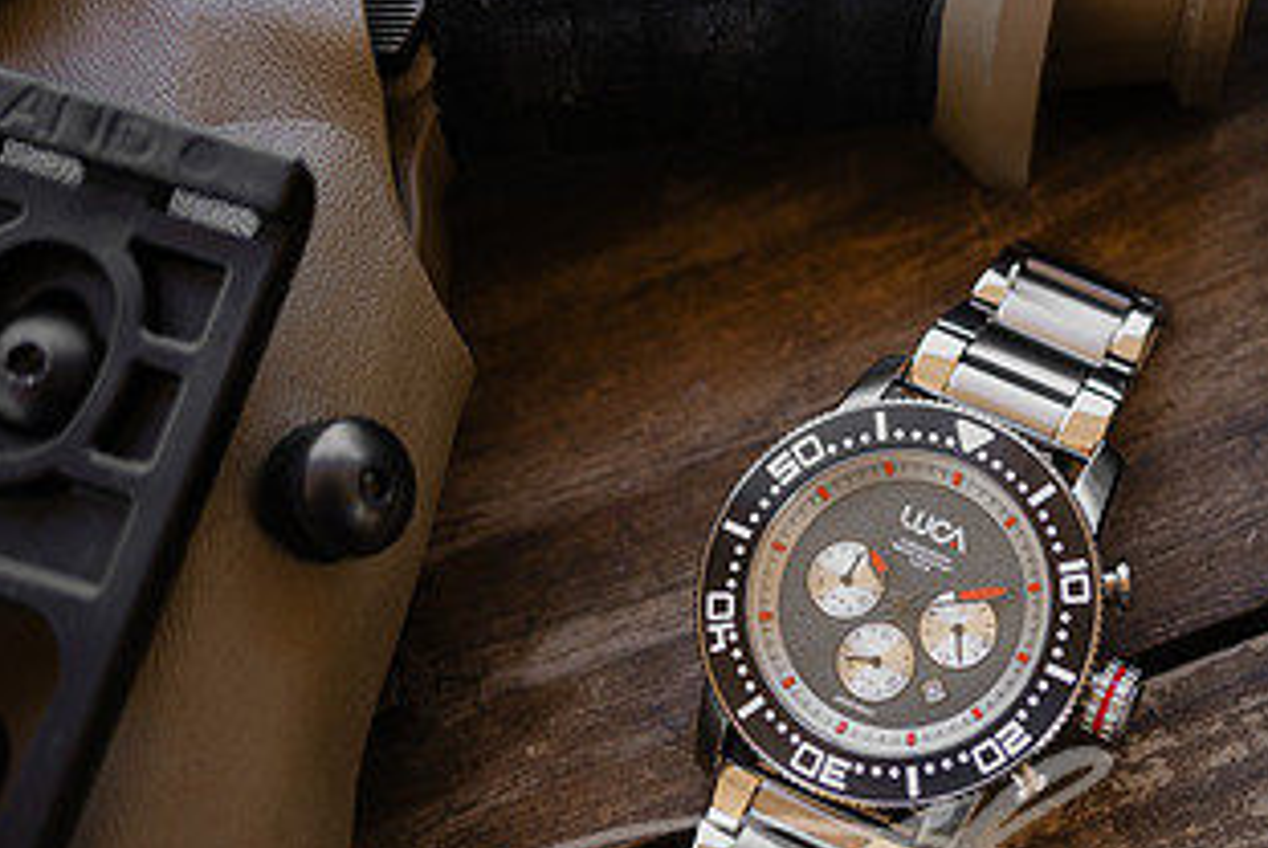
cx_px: 1009
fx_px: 2256
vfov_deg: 21.3
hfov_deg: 30.6
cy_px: 423
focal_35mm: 64
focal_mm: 26
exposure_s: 1/125
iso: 100
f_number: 2.8
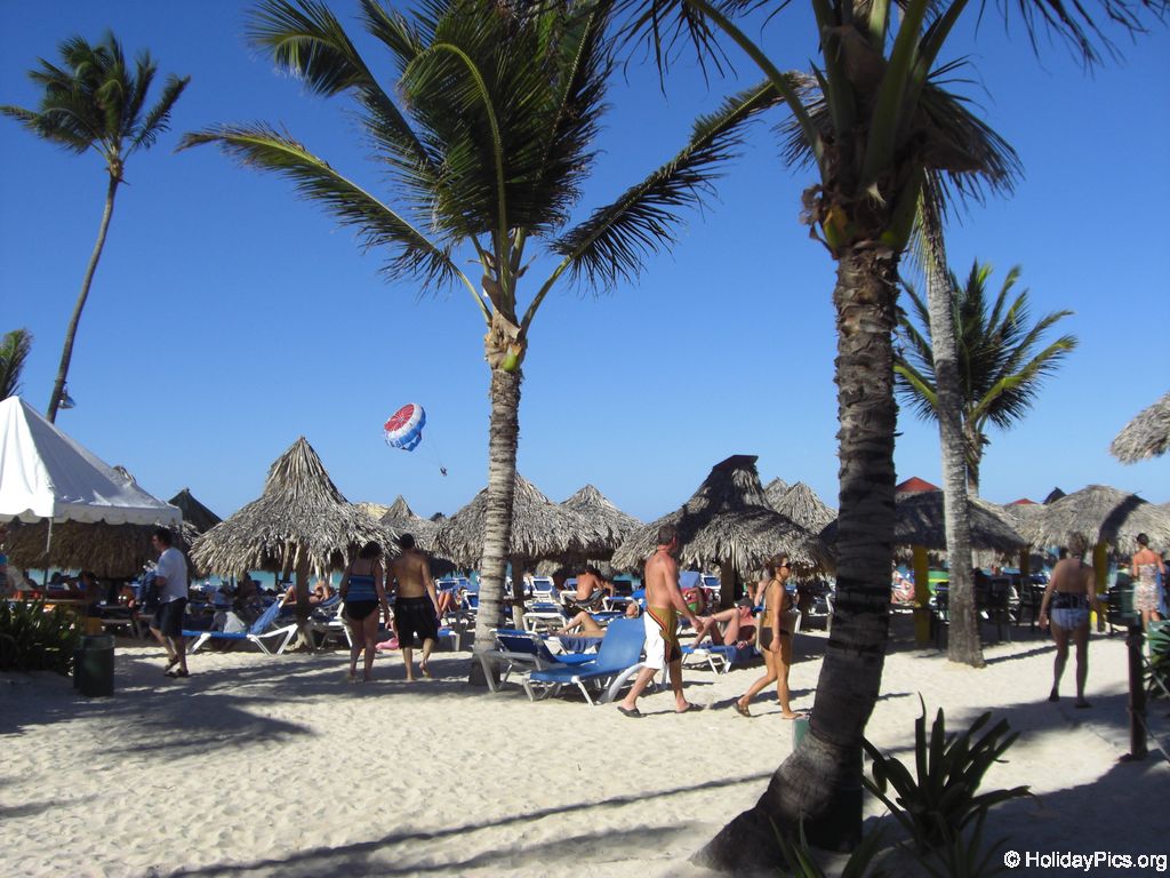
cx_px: 585
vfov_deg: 37.7
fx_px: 1284
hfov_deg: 49.0
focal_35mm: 38
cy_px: 439
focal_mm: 6.2
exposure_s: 1/200
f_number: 8
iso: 64
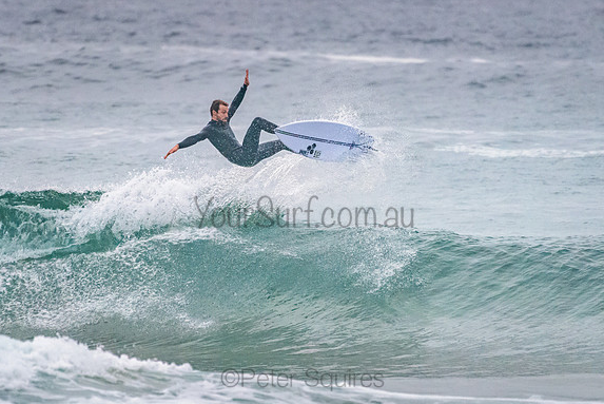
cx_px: 264
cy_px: 221
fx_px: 10410
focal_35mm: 620
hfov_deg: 3.3
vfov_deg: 2.2
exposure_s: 1/2000
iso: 4000
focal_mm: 500
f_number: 5.6
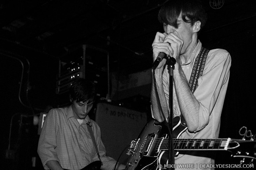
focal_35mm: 52
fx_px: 373
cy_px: 85
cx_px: 128
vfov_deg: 25.7
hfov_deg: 37.9
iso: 1600
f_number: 2.8
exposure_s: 1/30
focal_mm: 35
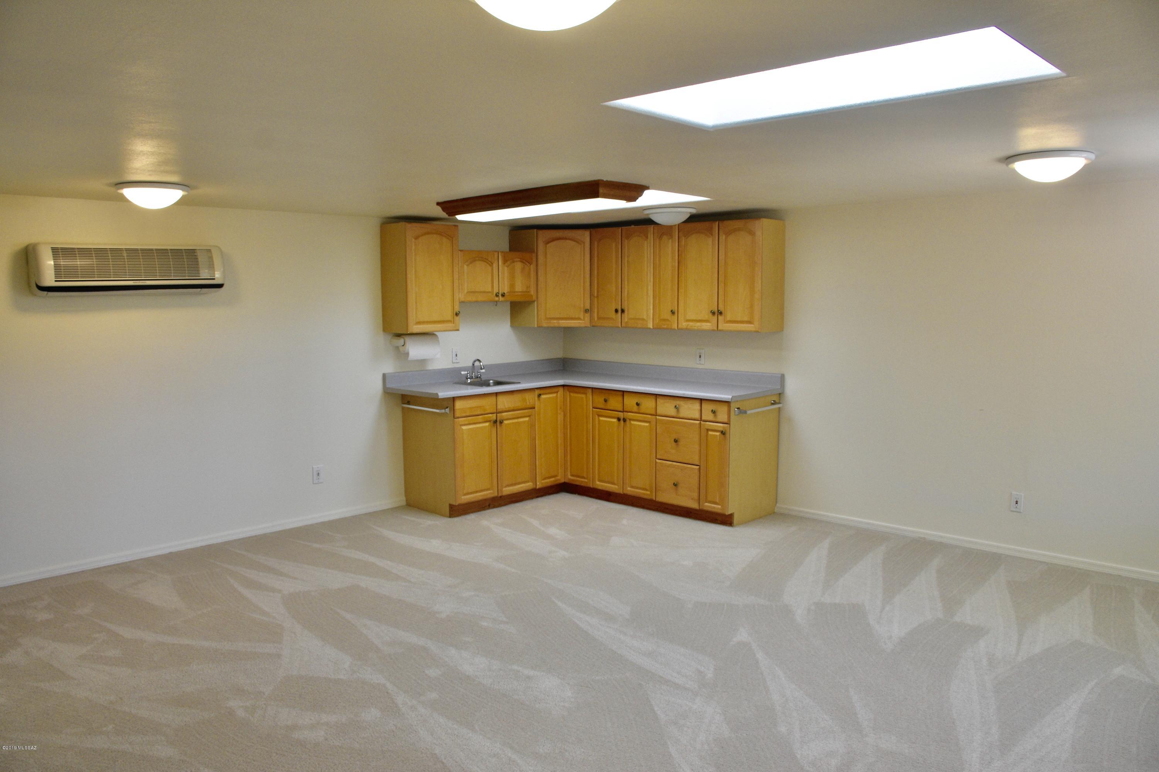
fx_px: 869
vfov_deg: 47.9
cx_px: 580
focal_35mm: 27
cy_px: 386
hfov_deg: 67.4
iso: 800
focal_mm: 18
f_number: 5
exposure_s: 1/100
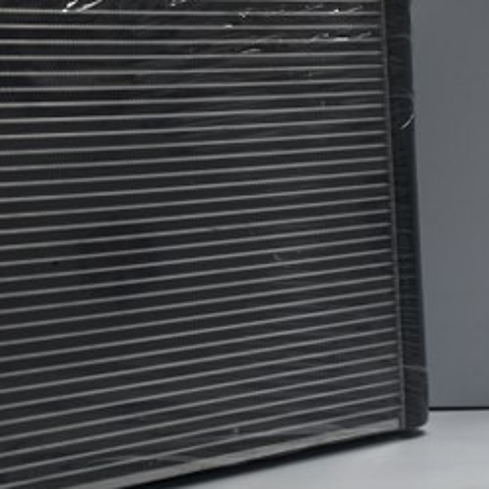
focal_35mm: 100
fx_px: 1591
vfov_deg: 17.5
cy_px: 196
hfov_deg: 17.5
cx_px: 196
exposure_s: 1/50
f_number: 5
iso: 320
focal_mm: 32.5
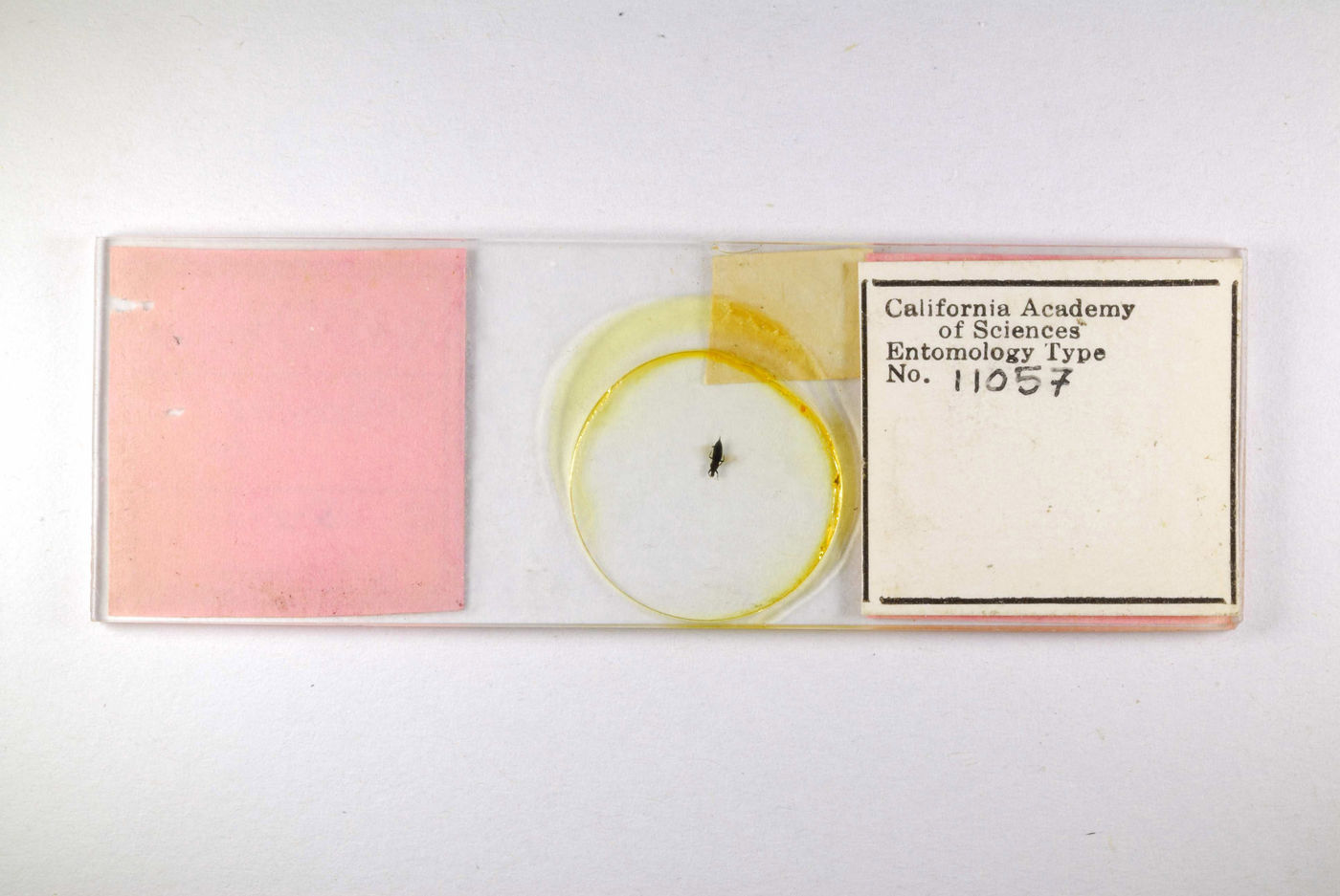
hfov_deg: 22.6
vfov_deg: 15.2
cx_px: 670
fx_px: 3354
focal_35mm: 90
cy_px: 448
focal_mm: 60
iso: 200
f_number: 32
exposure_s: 1/10
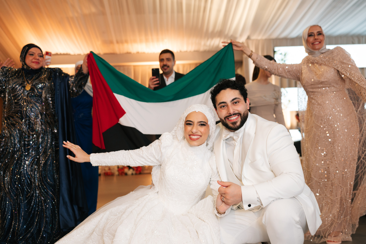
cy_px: 122
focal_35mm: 37
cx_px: 183
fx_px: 377
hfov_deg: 51.7
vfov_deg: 35.8
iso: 640
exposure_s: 1/160
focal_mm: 35
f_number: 2.5
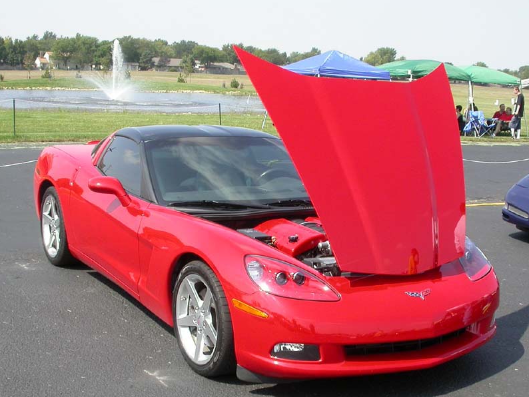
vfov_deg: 29.6
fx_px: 749
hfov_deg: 38.9
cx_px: 283
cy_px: 242
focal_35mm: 49
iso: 100
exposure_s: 1/253
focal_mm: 7.85
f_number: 6
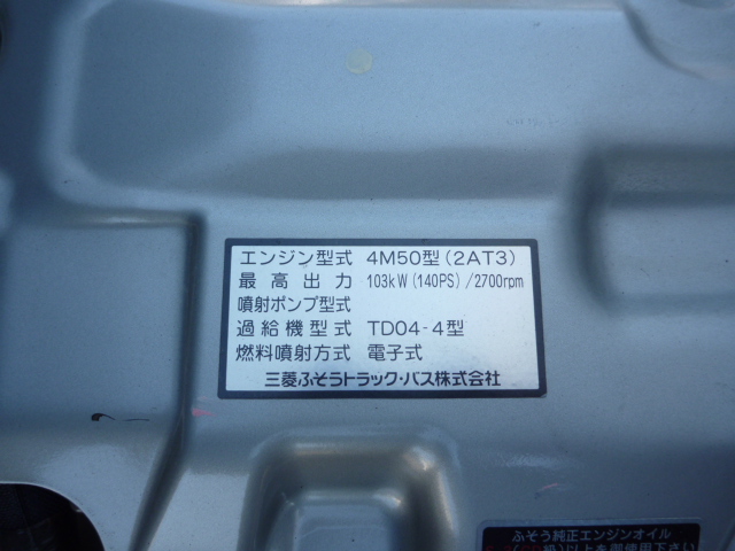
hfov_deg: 63.4
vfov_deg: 49.7
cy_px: 276
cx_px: 368
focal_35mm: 28
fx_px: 595
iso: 80
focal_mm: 4.9
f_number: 3.3
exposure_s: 1/125
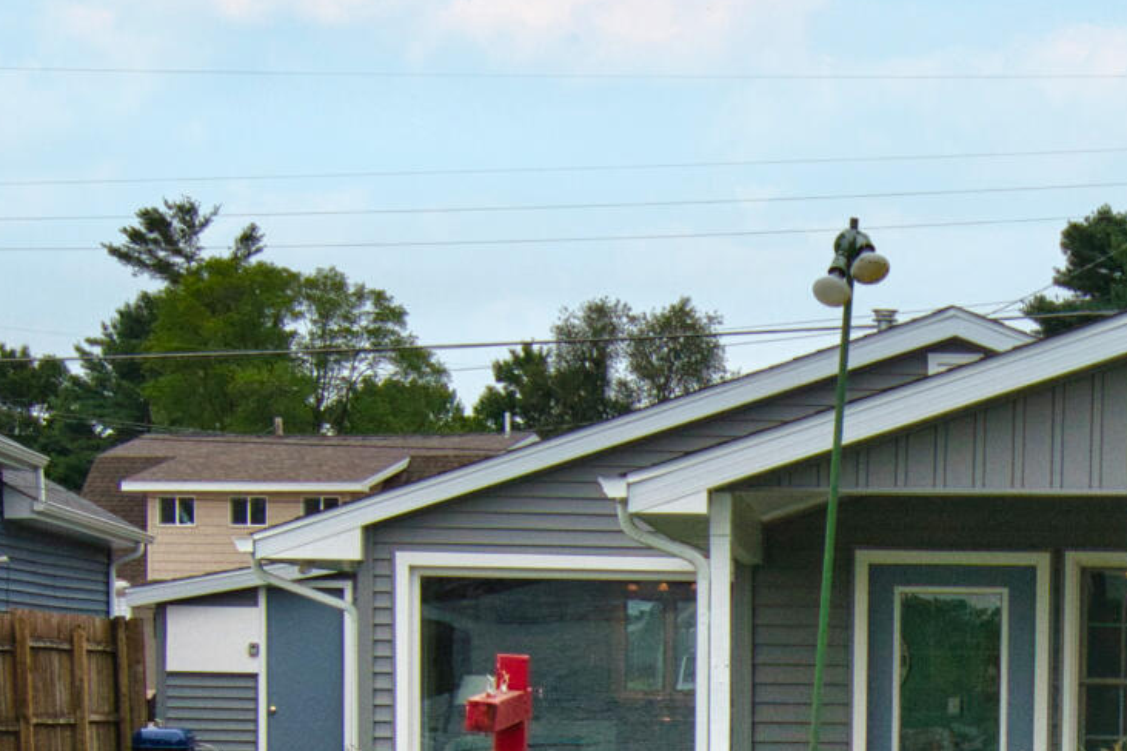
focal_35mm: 123
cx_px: 1169
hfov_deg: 16.3
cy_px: 916
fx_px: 3850
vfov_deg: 10.9
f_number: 11
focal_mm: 20
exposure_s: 1/400
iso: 400
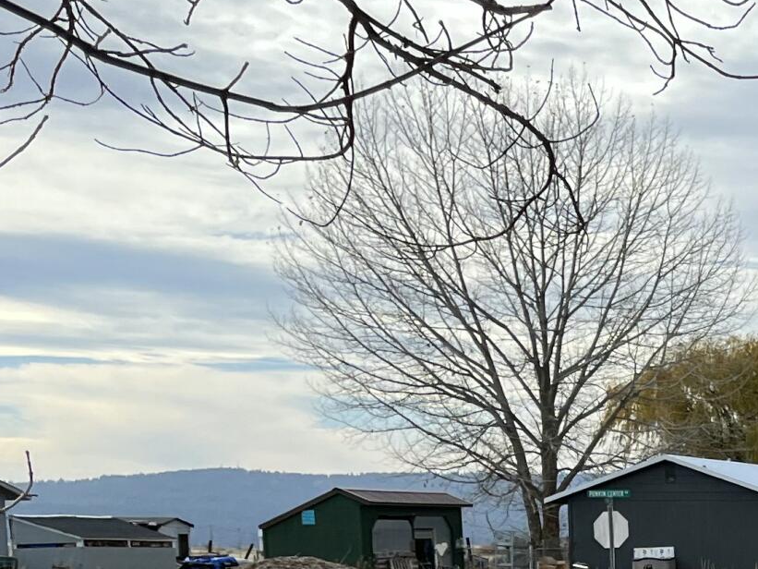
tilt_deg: -5.3
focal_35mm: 95
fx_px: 2081
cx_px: 1149
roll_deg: +0.9
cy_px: 781
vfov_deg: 14.7
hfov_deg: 18.3
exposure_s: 1/2571
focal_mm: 5.1
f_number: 1.6
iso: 50
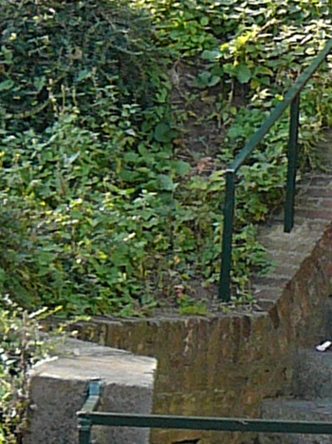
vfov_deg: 10.2
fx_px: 2456
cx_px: 349
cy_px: -10
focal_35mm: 192
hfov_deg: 7.7
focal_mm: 5.2
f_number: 2.8
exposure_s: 1/125
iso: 80
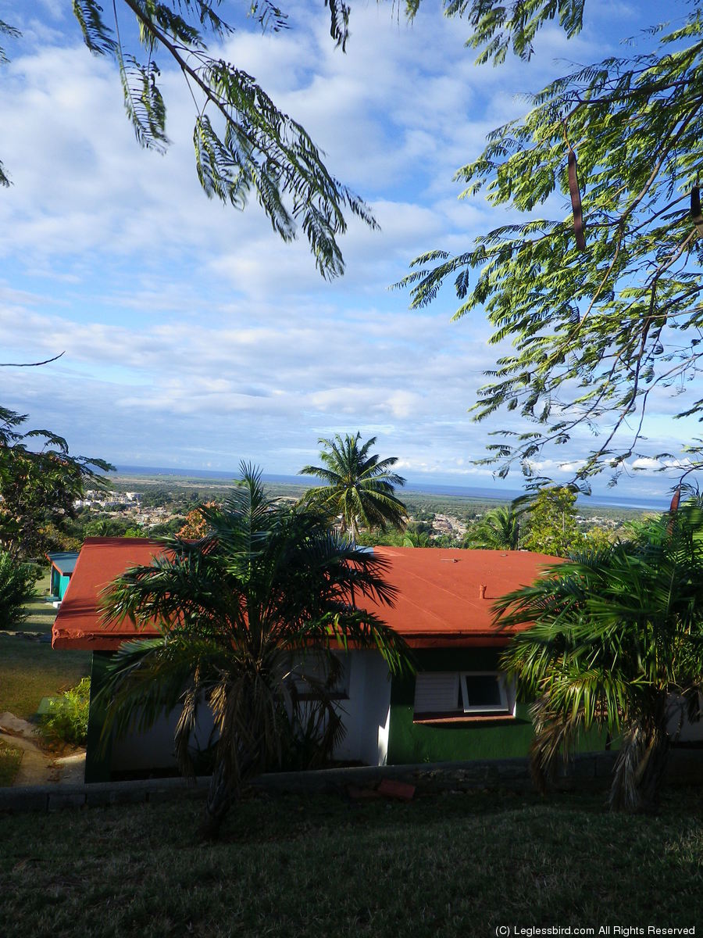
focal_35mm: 28
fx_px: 758
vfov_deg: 63.4
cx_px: 352
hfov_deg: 49.7
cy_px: 469
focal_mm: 5
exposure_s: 1/80
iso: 80
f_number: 8.3
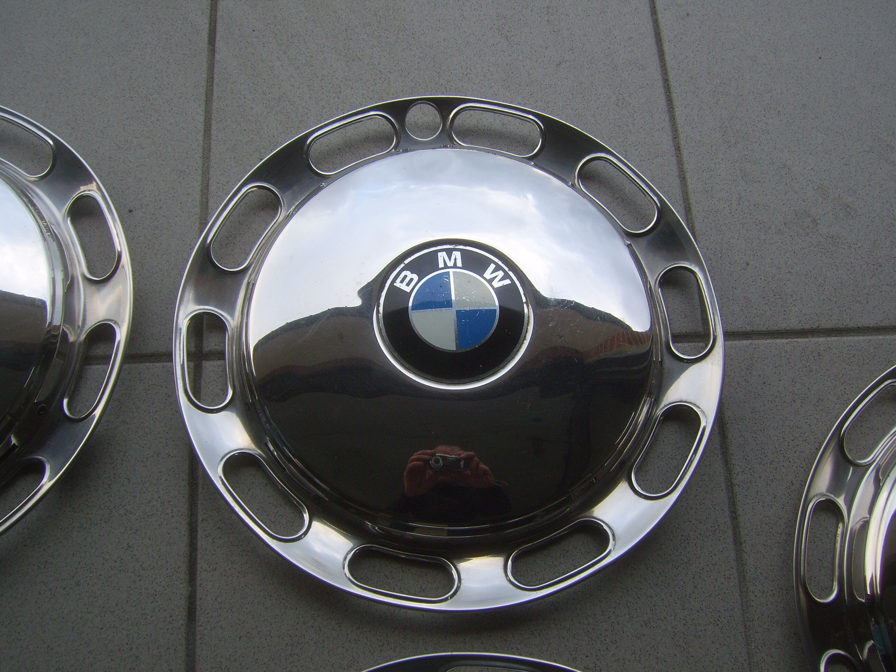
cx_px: 448
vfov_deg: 37.7
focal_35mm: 38
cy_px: 336
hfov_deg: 49.0
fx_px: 984
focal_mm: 7.8
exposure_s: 1/80
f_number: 4
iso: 50
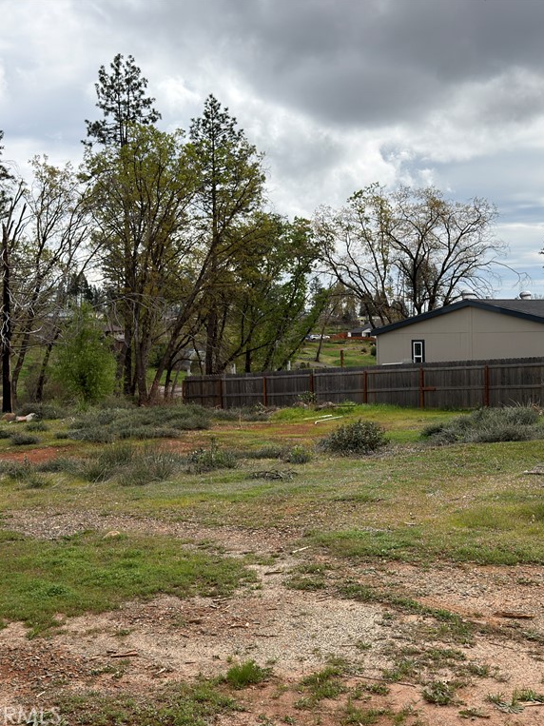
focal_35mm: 47
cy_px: 363
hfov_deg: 30.9
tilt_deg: -2.3
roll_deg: +2.0
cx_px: 273
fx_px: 985
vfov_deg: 40.4
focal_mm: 6.76
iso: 64
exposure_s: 1/5128
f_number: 1.78
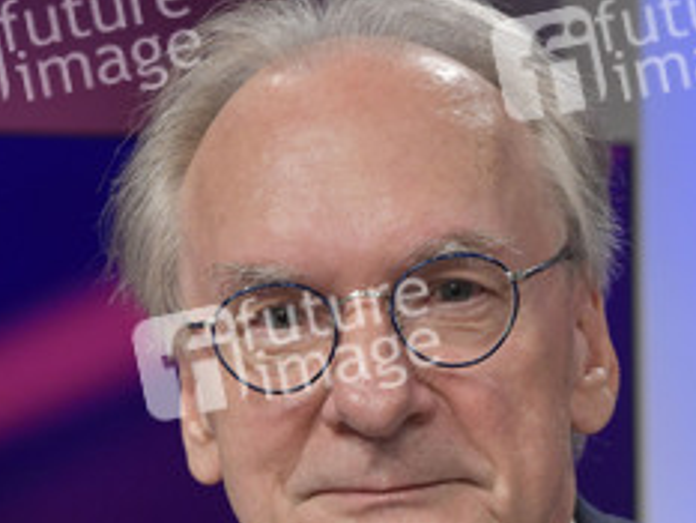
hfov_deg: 24.7
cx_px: 373
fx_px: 1589
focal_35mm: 79
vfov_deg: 18.3
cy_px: 499
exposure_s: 1/200
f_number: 6.3
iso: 2500
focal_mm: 48
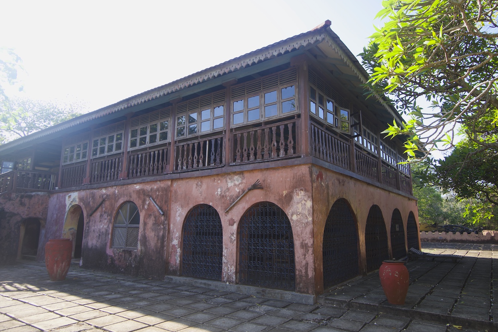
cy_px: 166
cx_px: 256
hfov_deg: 74.8
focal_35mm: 24
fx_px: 325
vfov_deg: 54.1
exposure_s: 1/100
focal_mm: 15
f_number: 5
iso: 100
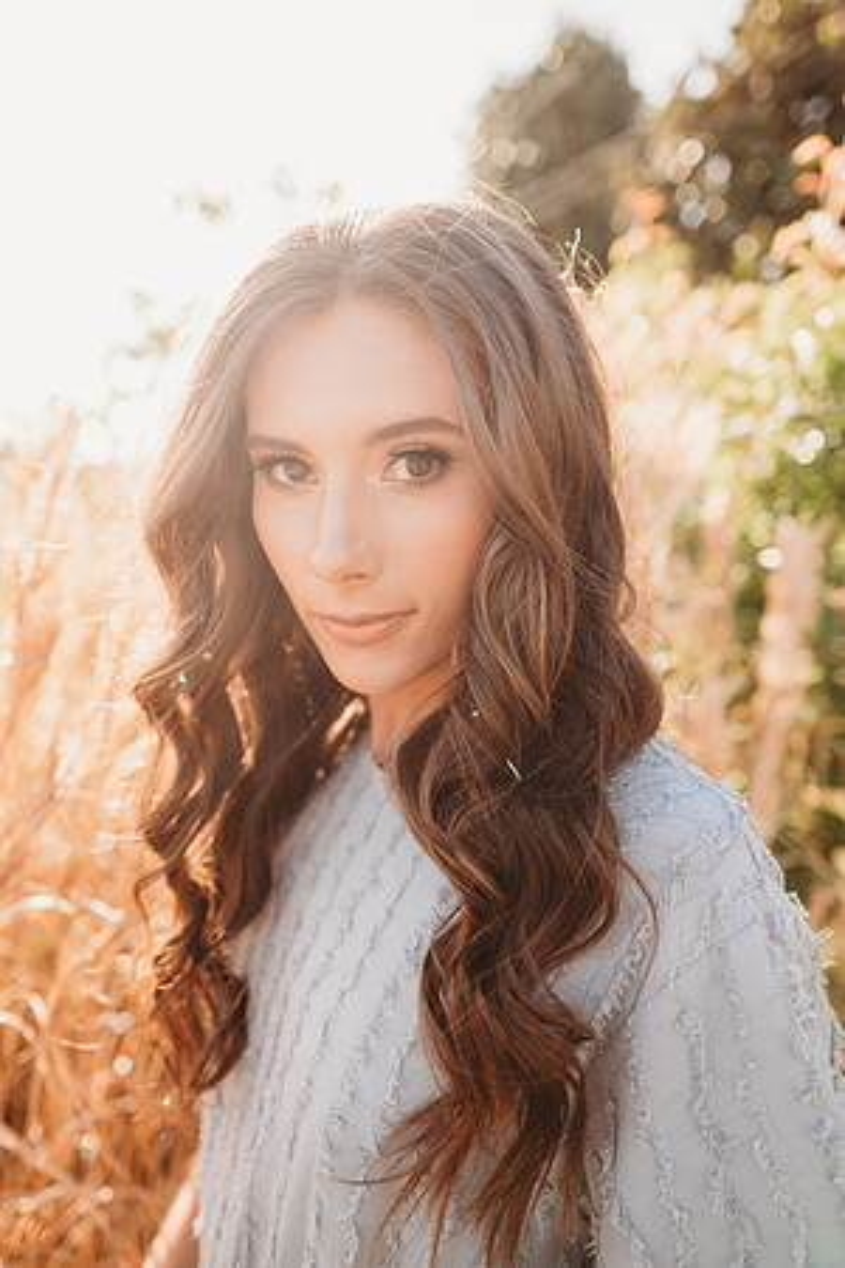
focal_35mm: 24
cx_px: 422
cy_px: 634
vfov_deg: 73.7
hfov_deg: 53.1
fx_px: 845
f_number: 2.5
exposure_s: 1/640
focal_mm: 24
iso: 100
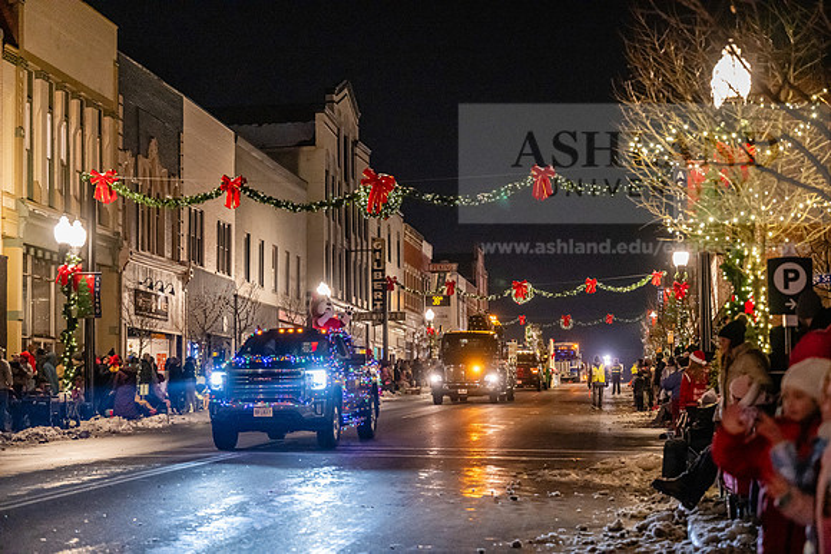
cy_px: 277
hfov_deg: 28.8
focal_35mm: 70
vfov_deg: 19.5
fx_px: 1616
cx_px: 416
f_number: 3.2
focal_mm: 70
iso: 6400
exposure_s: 1/250
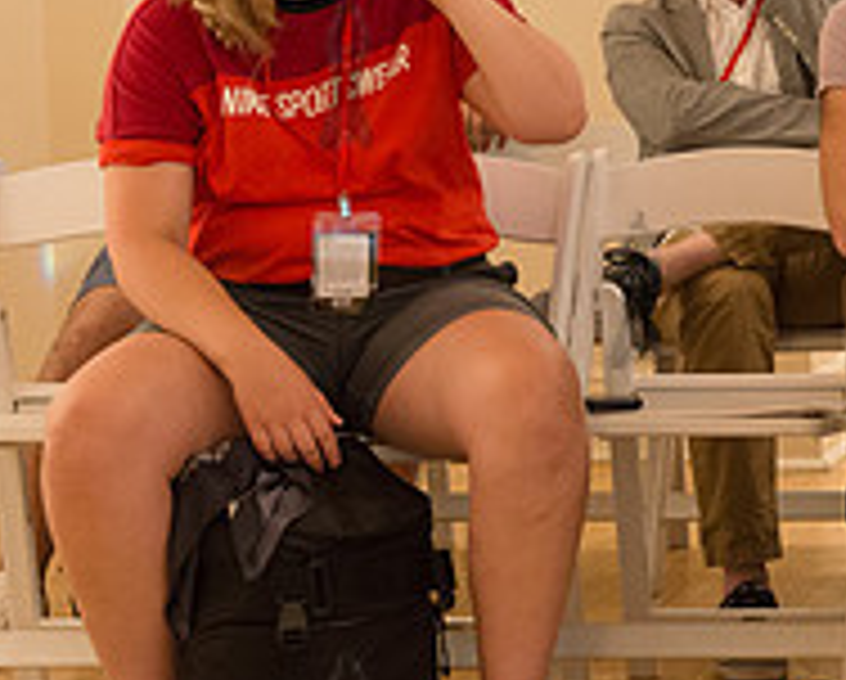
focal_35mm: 104
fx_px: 2608
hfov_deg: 16.9
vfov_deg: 14.7
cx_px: 1215
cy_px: 70
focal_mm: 36
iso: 2500
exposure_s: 1/50
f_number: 4
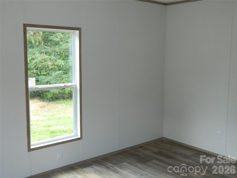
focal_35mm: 41
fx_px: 281
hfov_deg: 45.8
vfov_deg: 35.1
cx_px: 118
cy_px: 89
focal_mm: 7.3
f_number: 3.5
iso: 200
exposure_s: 1/40
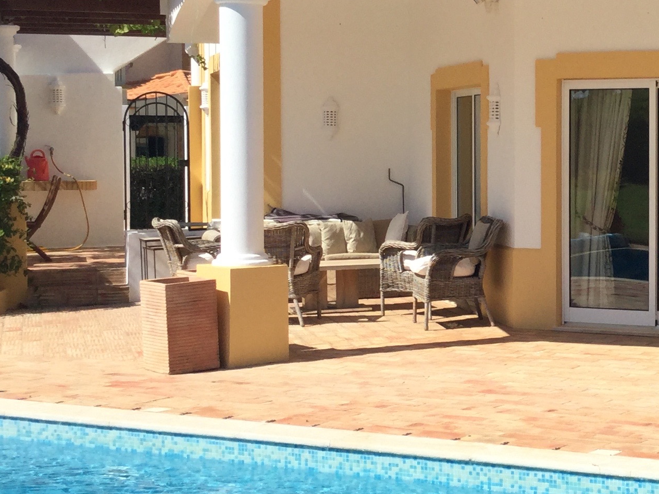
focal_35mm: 80
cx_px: 605
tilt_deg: -4.9
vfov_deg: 18.4
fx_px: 1523
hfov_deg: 23.7
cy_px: 204
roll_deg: -1.3
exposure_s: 1/1812
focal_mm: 3.3
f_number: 2.4
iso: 25
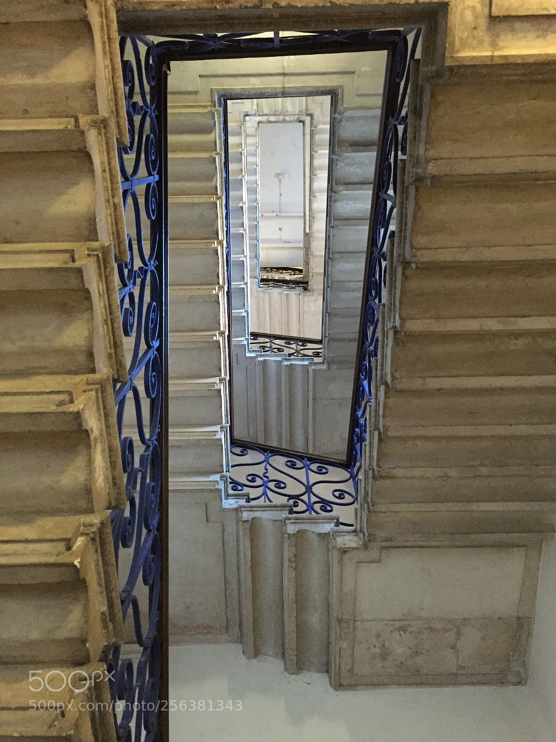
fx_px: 621
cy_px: 371
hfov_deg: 48.2
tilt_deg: +72.9
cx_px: 278
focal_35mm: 29
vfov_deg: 61.7
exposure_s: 1/17
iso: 400
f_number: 2.2
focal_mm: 4.15
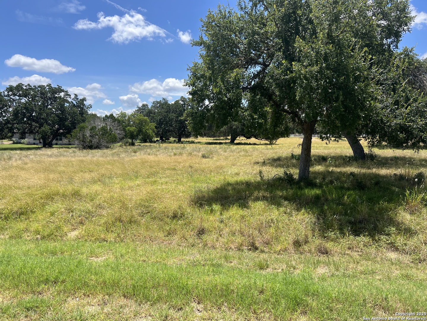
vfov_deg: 53.1
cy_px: 160
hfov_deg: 67.3
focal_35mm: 26
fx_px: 321
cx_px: 214
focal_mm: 5.7
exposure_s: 1/3257
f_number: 1.5
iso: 50
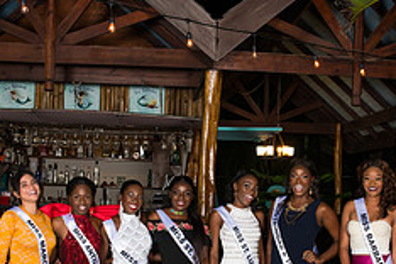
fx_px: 737
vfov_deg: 20.2
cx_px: 200
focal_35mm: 67
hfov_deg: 30.1
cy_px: 190
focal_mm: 27
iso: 500
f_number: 5.6
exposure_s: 1/80
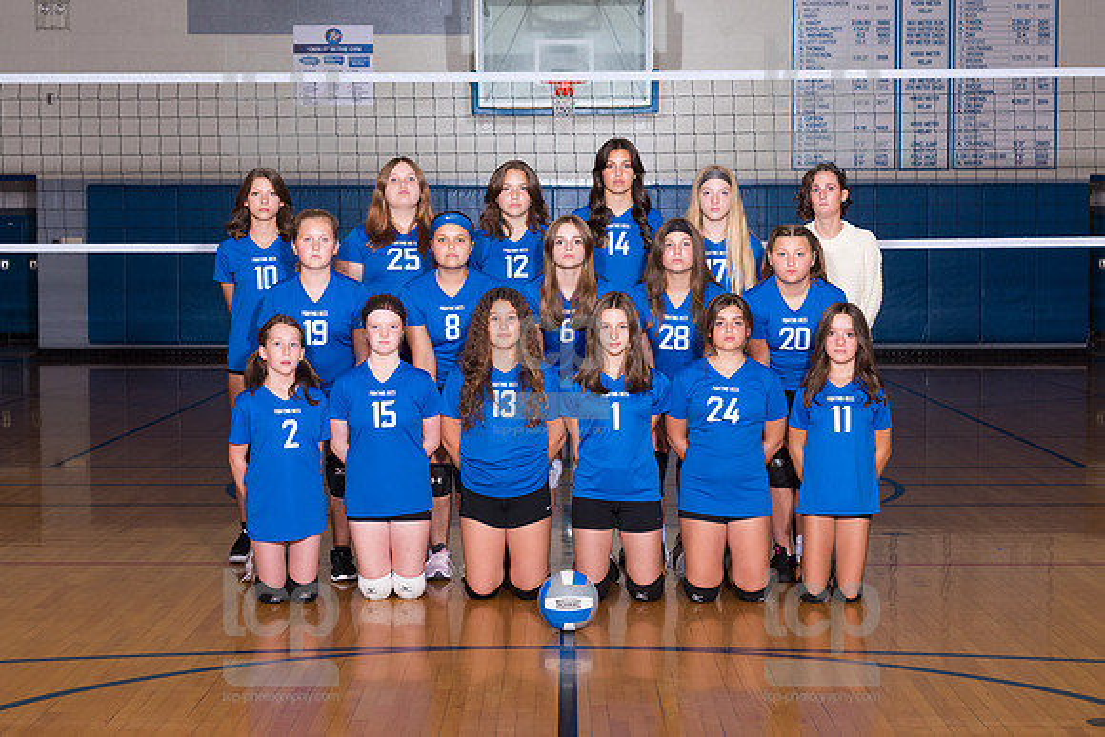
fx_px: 2130
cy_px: 373
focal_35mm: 69
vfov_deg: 19.6
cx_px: 553
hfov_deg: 29.1
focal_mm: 55
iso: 400
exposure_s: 1/250
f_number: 7.1
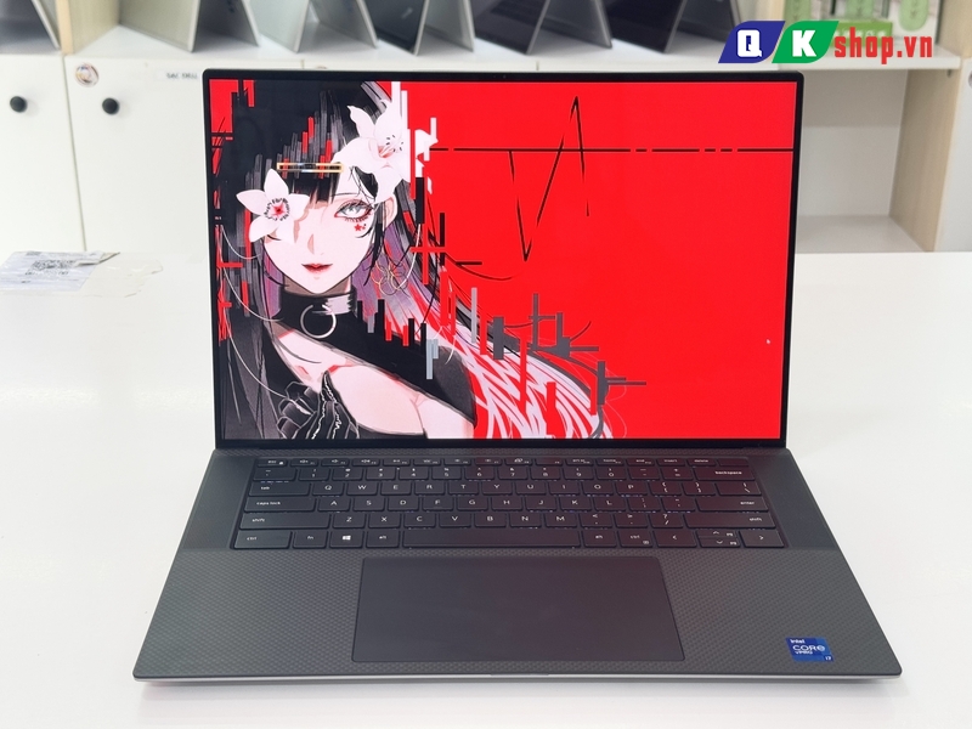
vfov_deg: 30.3
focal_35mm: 48
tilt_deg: -23.4
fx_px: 1348
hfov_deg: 39.7
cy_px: 364
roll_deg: -0.1
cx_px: 486
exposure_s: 1/121
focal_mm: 6.76
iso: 64
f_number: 1.78
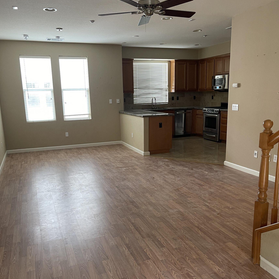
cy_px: 155
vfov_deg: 52.4
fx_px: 283
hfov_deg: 52.5
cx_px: 138
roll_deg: +2.5
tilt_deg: -13.3
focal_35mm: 31
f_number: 1.6
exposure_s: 1/60
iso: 125
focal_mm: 5.1
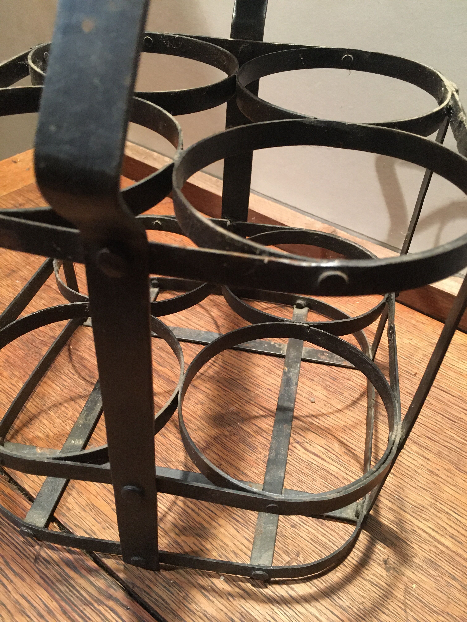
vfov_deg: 61.7
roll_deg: -4.2
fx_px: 522
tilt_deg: -40.1
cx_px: 234
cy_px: 311
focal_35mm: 29
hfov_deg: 48.2
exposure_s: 1/25
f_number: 2.2
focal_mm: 4.15
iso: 200
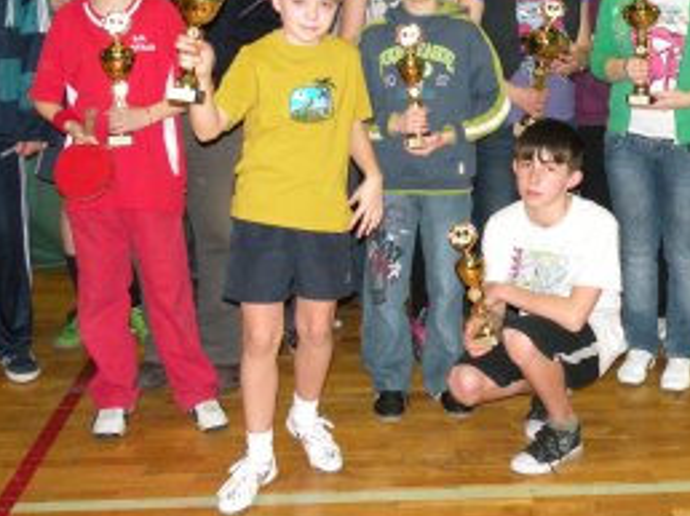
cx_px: 513
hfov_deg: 29.8
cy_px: 119
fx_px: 1275
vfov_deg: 22.6
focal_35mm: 64
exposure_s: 1/60
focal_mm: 5.8
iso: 311
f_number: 3.2
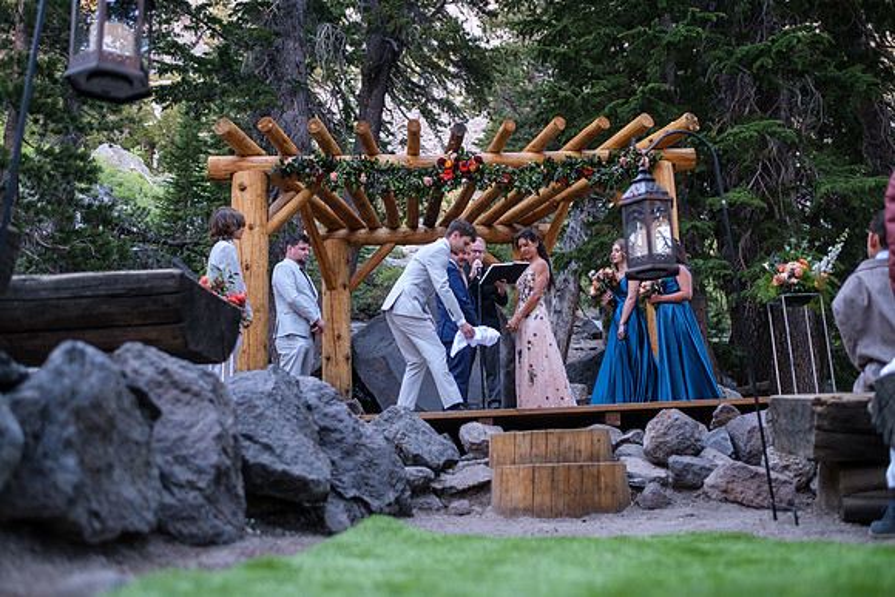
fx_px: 870
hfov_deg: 54.4
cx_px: 448
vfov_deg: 37.9
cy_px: 298
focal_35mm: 35
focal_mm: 23
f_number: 1.8
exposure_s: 1/280
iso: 160
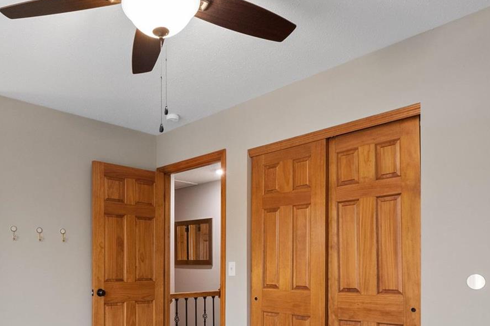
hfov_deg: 61.9
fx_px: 395
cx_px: 159
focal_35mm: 29
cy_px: 281
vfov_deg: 42.0
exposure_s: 1/6
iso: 400
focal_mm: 8
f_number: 7.1
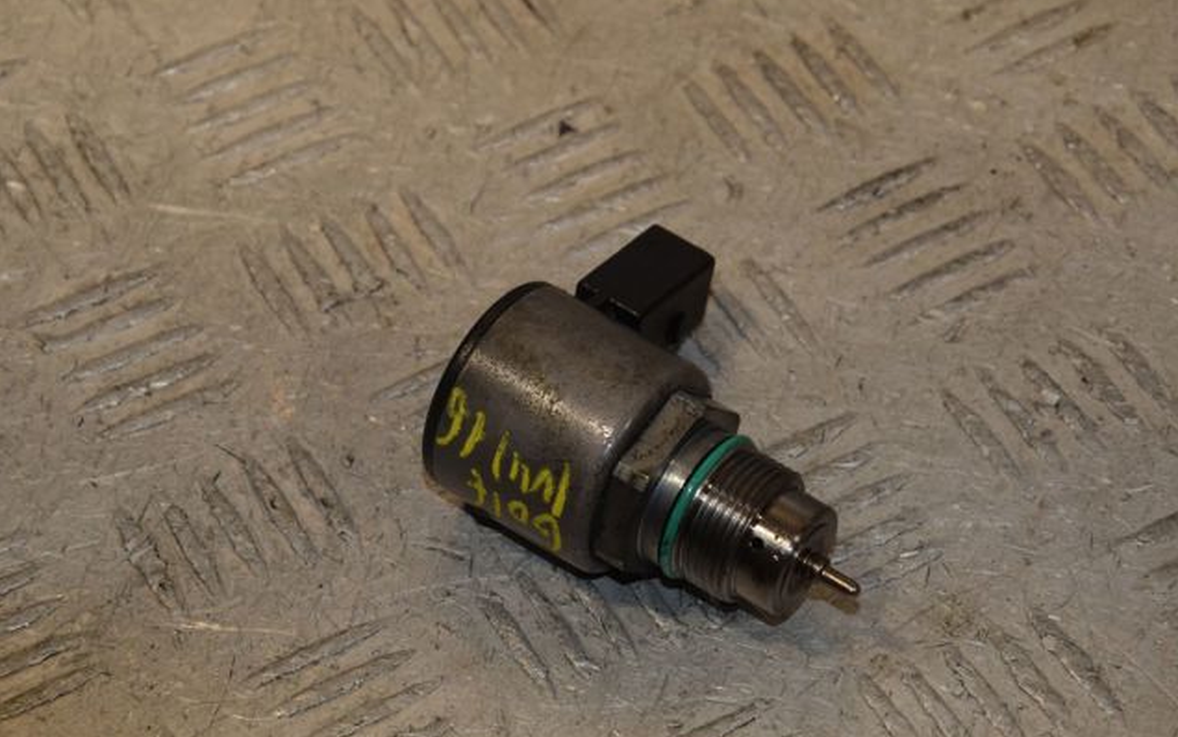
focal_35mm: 123
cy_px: 380
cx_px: 589
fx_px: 3950
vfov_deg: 10.7
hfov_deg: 17.0
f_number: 9
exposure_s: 1/200
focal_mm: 80
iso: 800
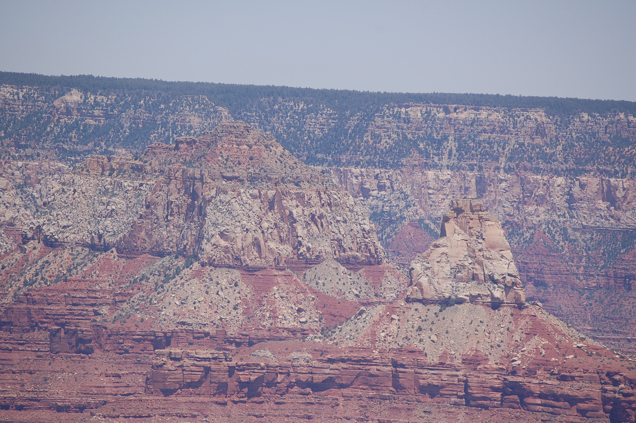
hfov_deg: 6.9
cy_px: 212
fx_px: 5295
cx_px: 318
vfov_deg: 4.6
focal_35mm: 300
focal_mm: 200
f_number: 7.1
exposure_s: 1/800
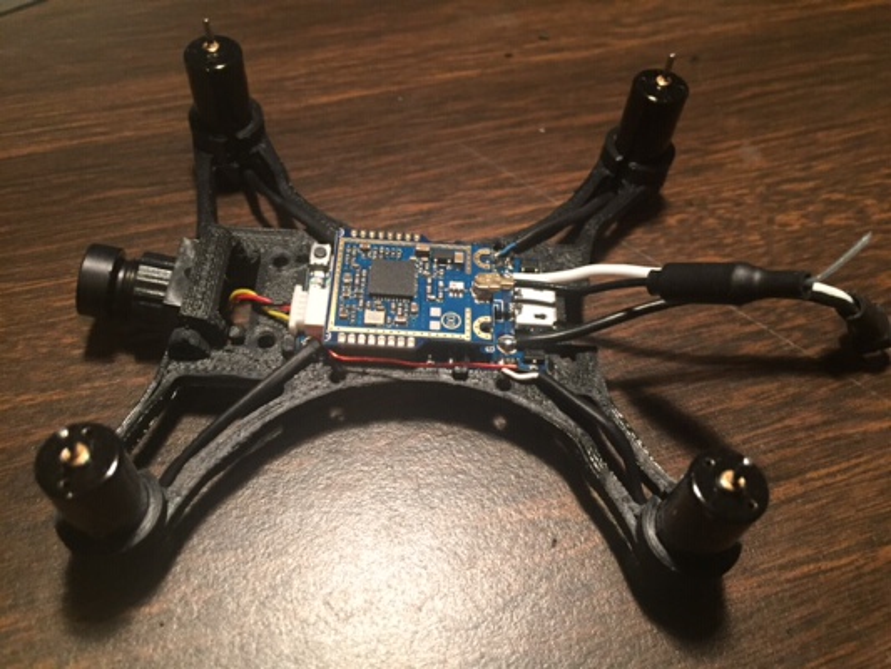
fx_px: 747
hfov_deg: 61.6
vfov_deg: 48.2
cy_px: 334
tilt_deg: -53.9
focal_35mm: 29
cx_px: 446
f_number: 2.2
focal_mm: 4.15
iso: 160
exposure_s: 1/30
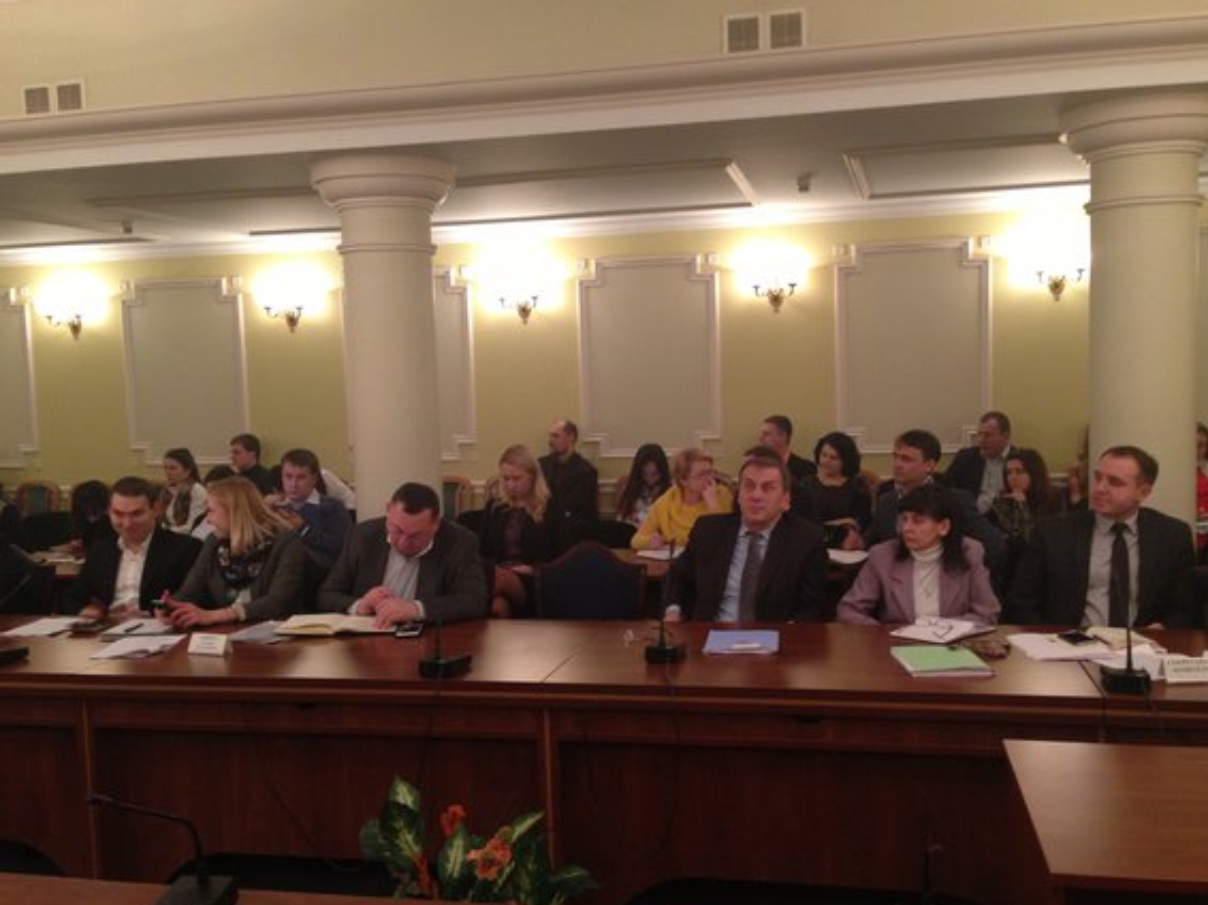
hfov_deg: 52.6
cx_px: 623
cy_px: 478
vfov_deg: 40.7
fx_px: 1221
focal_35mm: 35
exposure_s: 1/20
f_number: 2.4
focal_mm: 4.13
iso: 200
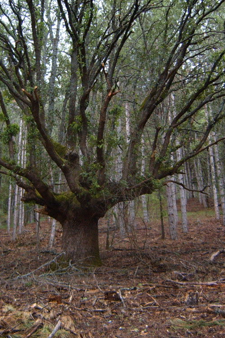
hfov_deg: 25.9
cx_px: 80
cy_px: 170
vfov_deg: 38.2
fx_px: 488
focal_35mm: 52
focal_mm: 6.2
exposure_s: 1/90
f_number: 2.9
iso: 141
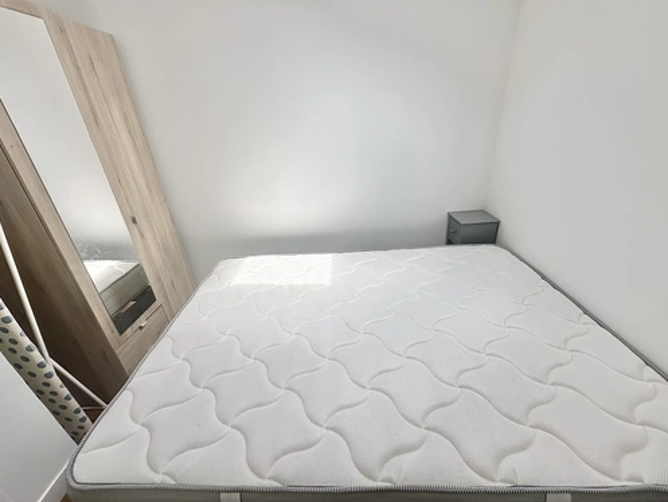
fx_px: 290
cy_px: 256
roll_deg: +5.3
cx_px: 323
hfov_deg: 98.1
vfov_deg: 81.8
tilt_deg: -26.0
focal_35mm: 15
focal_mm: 2.22
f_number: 2.2
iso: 40
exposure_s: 1/282
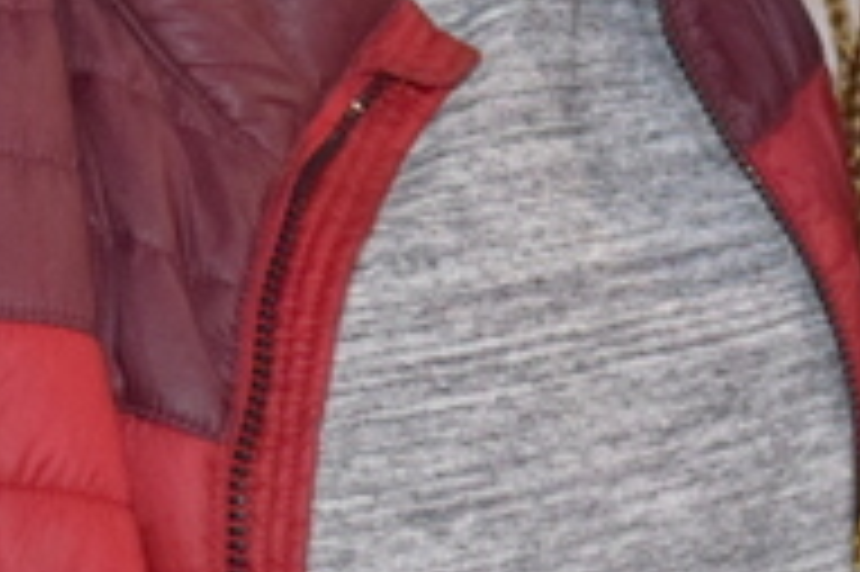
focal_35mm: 242
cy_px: -83
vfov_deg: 5.6
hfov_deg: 8.5
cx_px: 883
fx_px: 5776
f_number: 4.2
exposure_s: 1/60
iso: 2200
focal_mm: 30
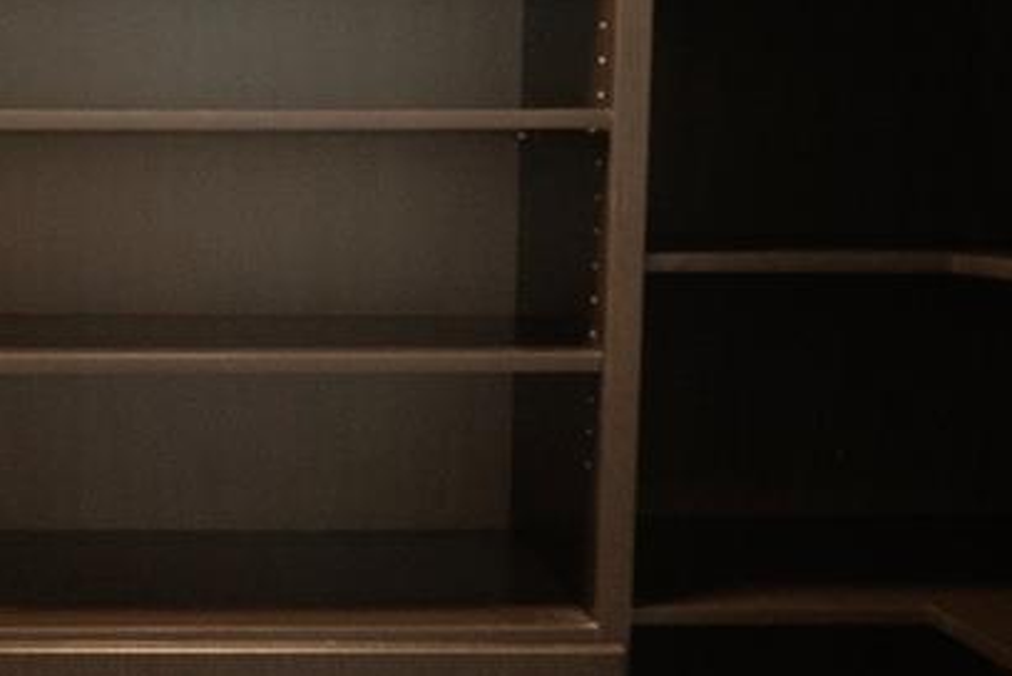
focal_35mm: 55
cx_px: 236
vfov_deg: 24.7
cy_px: 365
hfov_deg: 35.3
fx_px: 1547
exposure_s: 1/125
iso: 4000
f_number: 2.8
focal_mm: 14
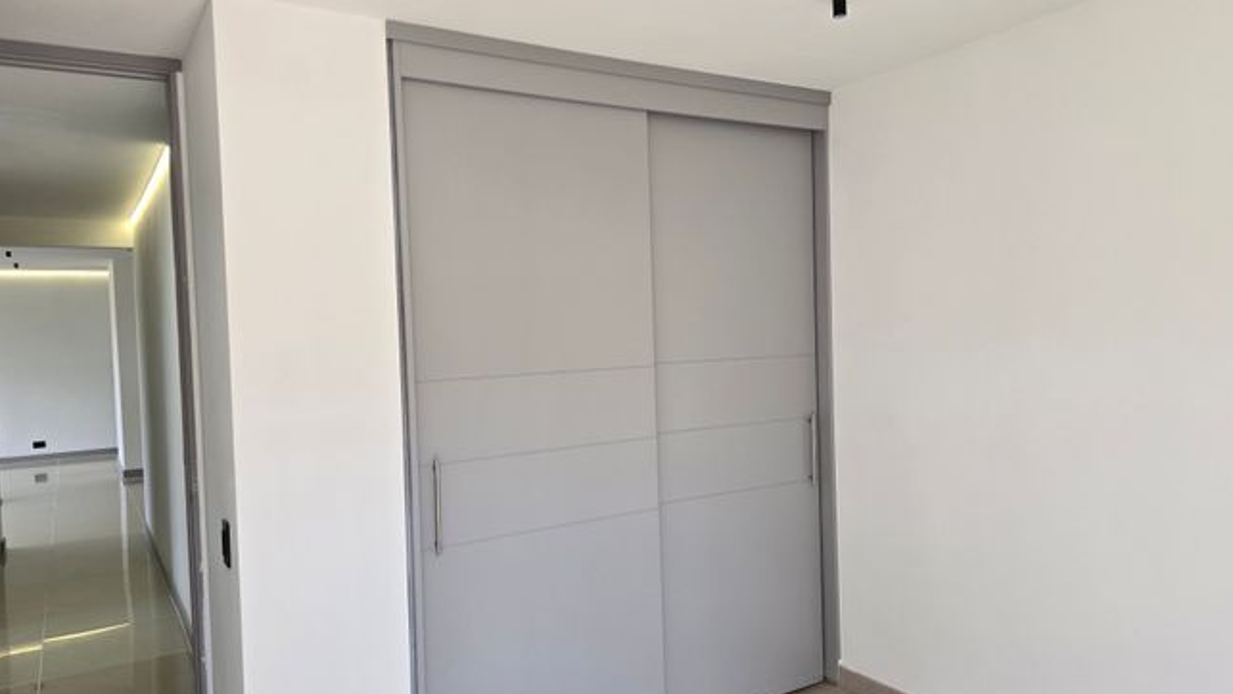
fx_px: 850
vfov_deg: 44.4
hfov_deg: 71.9
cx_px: 607
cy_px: 372
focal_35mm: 26
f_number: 1.7
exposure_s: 1/120
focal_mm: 6.3
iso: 40
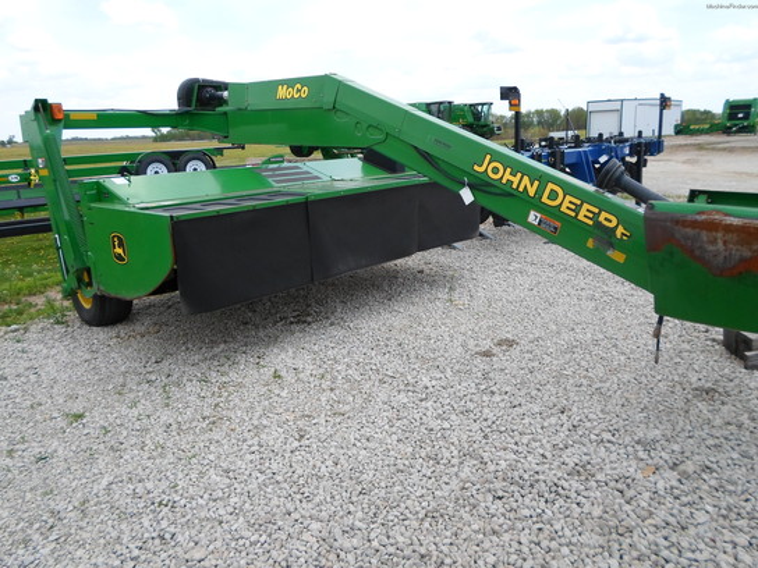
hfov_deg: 69.4
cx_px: 379
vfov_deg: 54.9
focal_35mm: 25
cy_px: 284
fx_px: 547
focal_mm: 4.5
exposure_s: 1/1000
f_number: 2.5
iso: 80
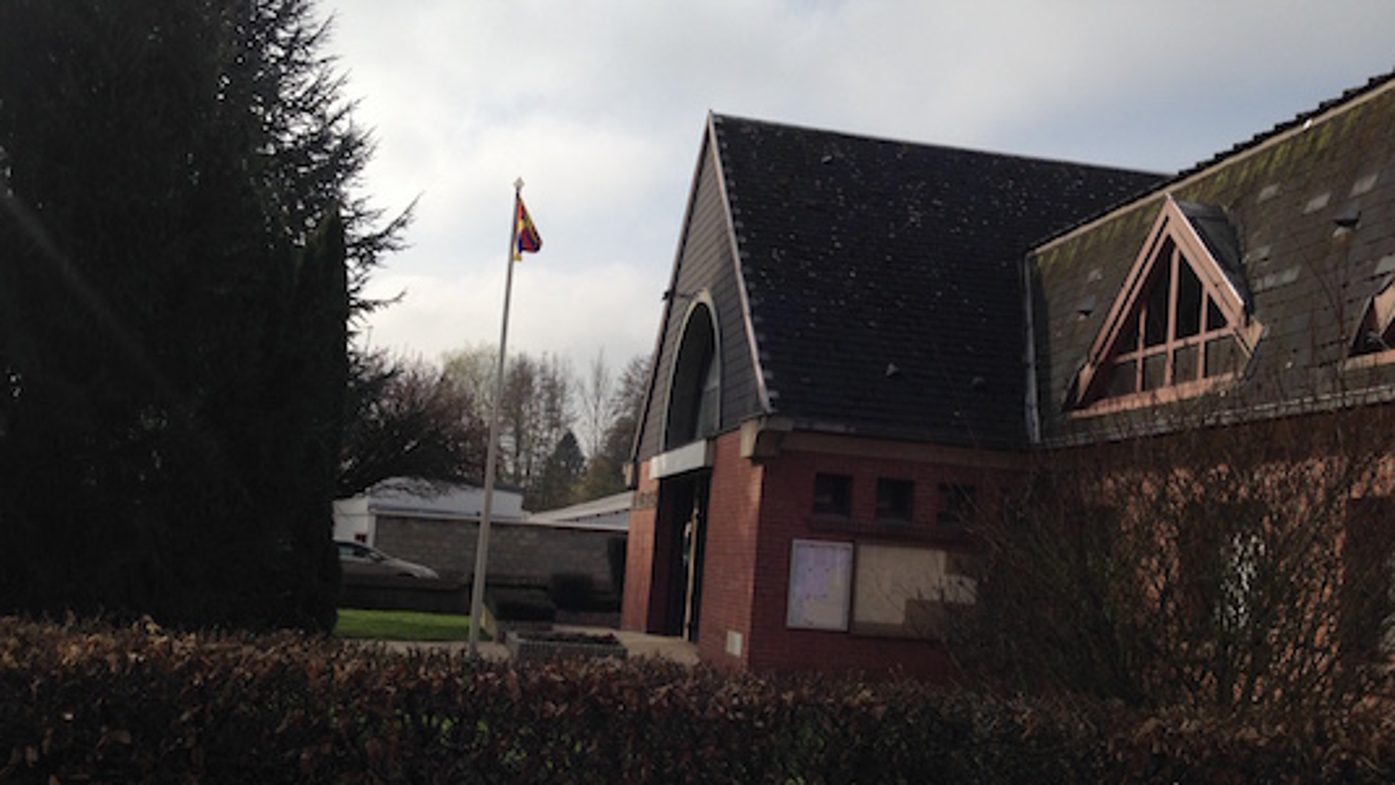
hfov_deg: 54.0
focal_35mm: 37
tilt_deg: +5.0
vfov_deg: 32.0
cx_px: 681
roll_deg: -5.8
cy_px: 439
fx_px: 1369
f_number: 2.4
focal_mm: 4.12
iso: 50
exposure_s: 1/2710
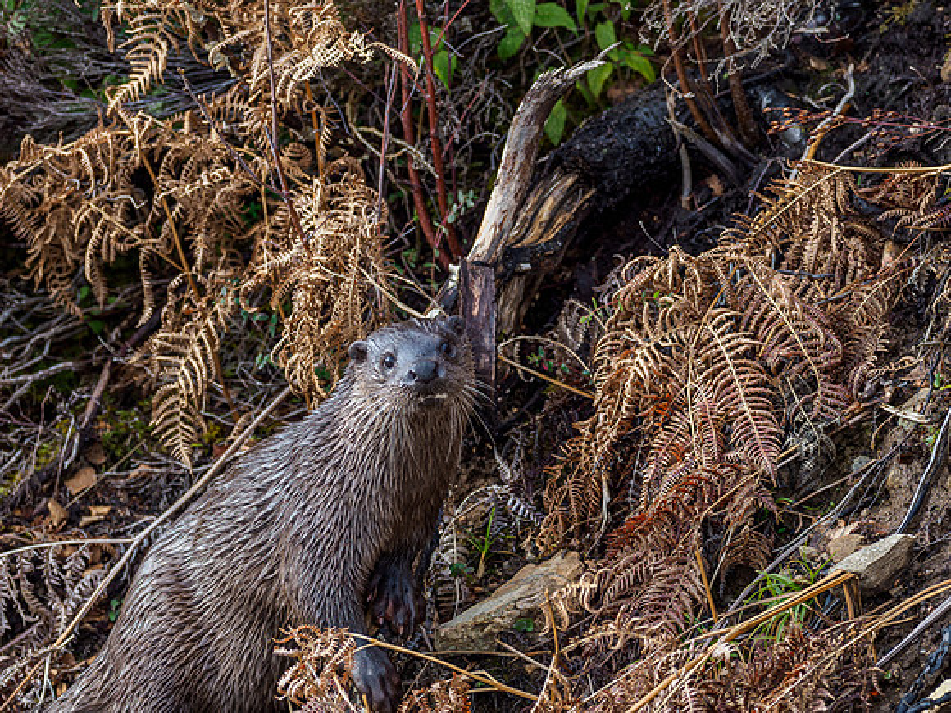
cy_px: 356
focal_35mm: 601
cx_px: 476
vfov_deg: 2.5
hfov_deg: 3.3
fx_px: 16511
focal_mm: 300
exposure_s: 1/250
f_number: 4.5
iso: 500
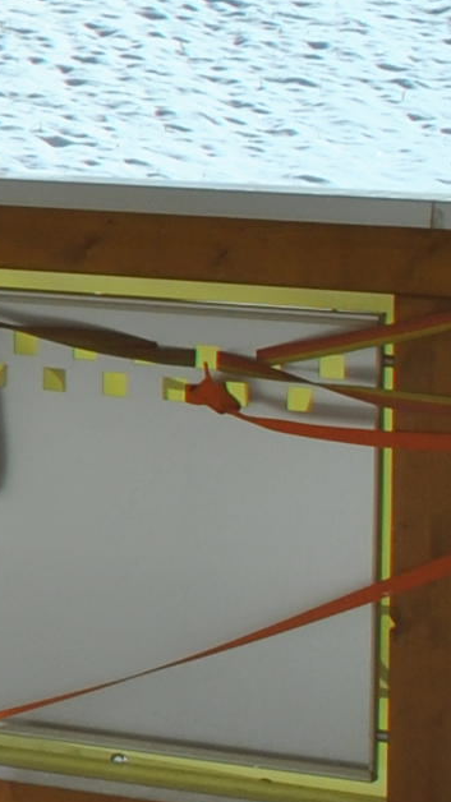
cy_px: 24
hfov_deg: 5.2
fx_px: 4127
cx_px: -1592
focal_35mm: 194
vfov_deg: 11.0
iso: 100
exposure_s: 1/250
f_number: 8
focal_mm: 20
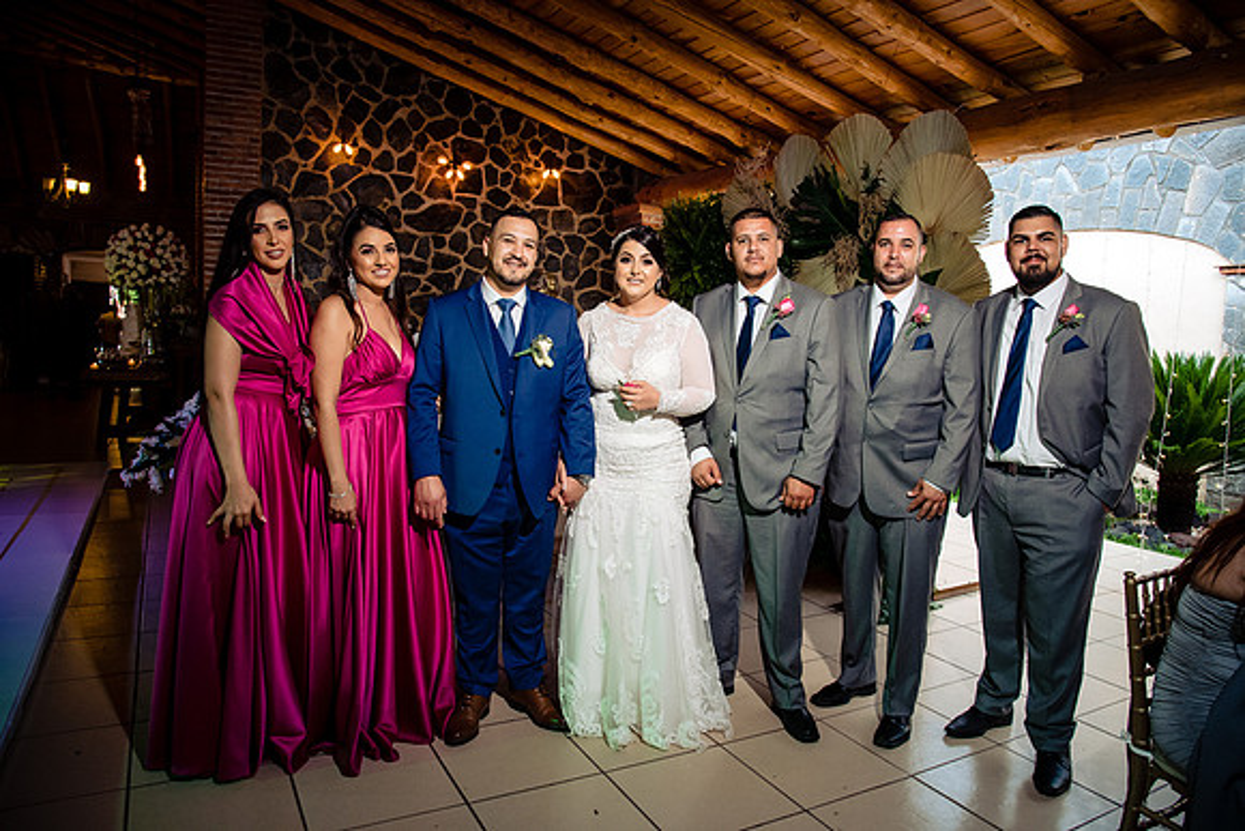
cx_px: 622
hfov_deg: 73.7
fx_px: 830
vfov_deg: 53.2
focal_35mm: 24
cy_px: 416
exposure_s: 1/125
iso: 2000
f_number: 7.1
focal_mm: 24
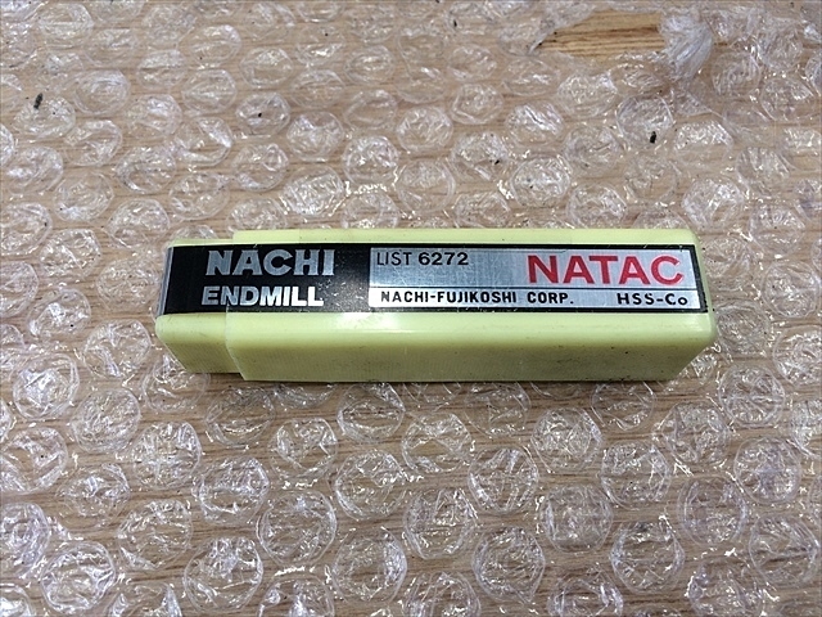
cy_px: 308
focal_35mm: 29
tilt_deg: -65.1
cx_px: 411
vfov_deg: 48.2
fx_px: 689
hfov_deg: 61.7
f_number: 2.2
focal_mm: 4.15
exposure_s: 1/30
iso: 40
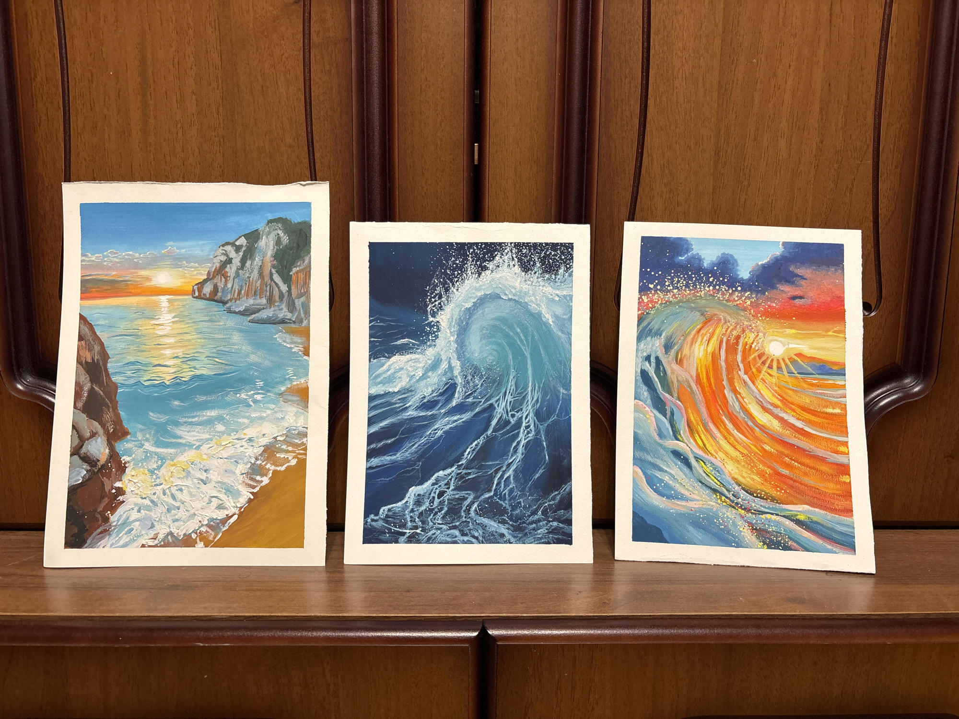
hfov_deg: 67.3
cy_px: 360
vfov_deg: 53.1
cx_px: 480
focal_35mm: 26
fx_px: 720
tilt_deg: -8.4
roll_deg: -0.5
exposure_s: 1/50
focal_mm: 5.96
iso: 125
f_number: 1.6
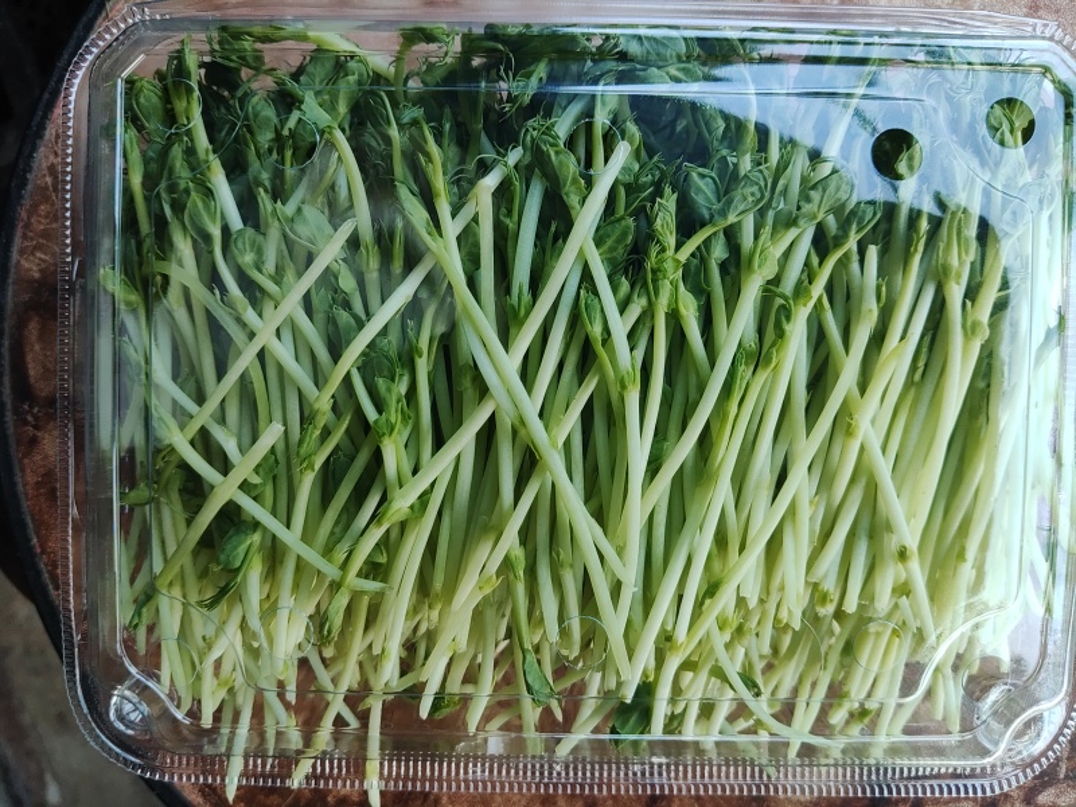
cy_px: 404
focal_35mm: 26
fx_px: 808
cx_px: 538
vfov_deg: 53.1
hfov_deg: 67.3
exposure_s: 1/100
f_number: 1.8
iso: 343
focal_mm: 4.25
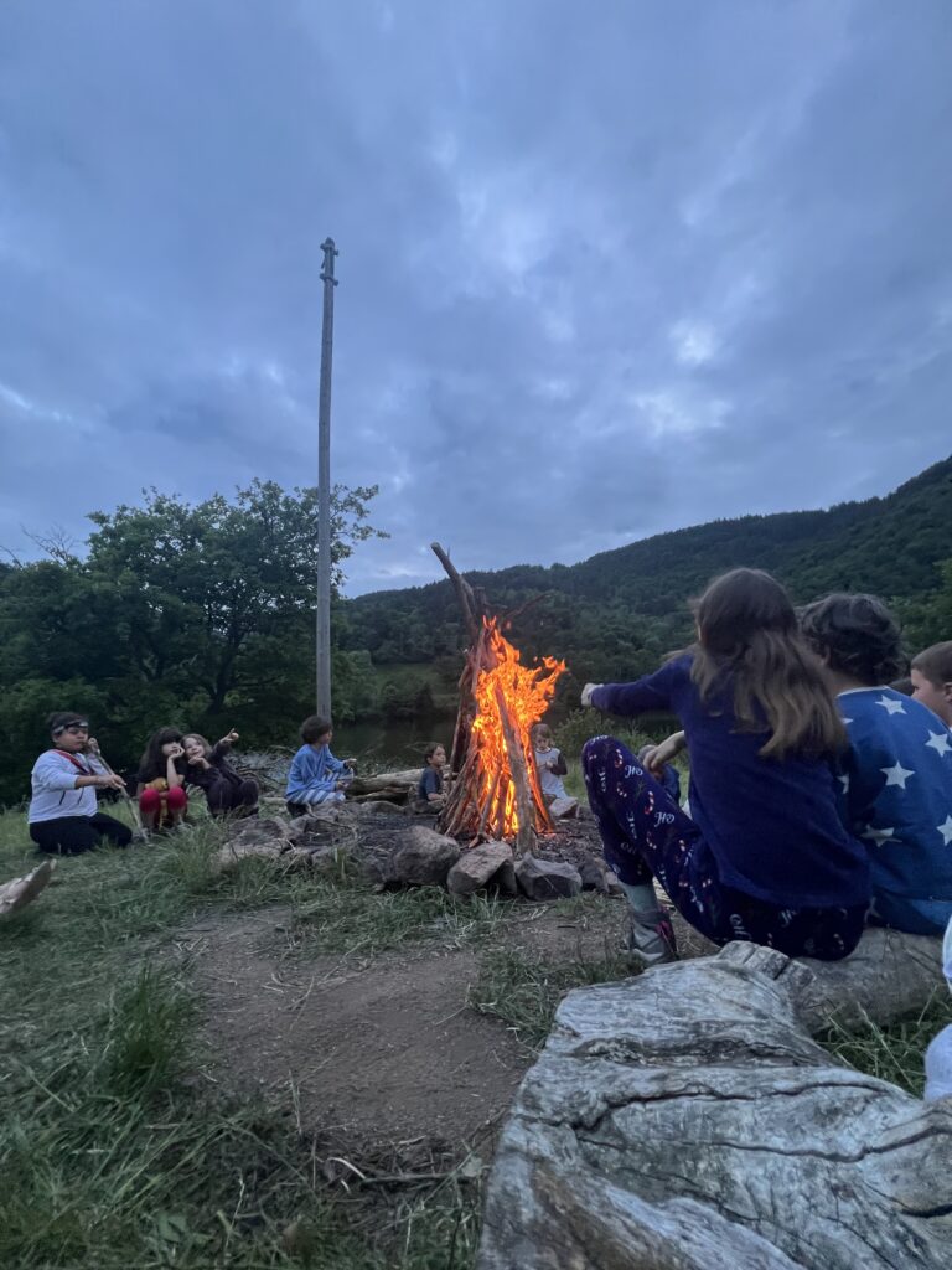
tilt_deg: +9.1
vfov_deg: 106.2
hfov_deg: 89.9
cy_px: 635
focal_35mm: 13
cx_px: 476
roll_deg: +2.9
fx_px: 477
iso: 250
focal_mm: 1.57
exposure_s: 1/99
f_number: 1.8
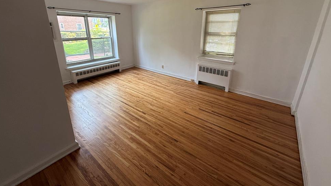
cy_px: 70
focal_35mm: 16
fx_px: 140
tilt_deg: -15.9
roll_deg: -0.1
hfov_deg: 99.4
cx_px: 164
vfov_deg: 66.1
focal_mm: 2.22
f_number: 2.2
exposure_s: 1/99
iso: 160
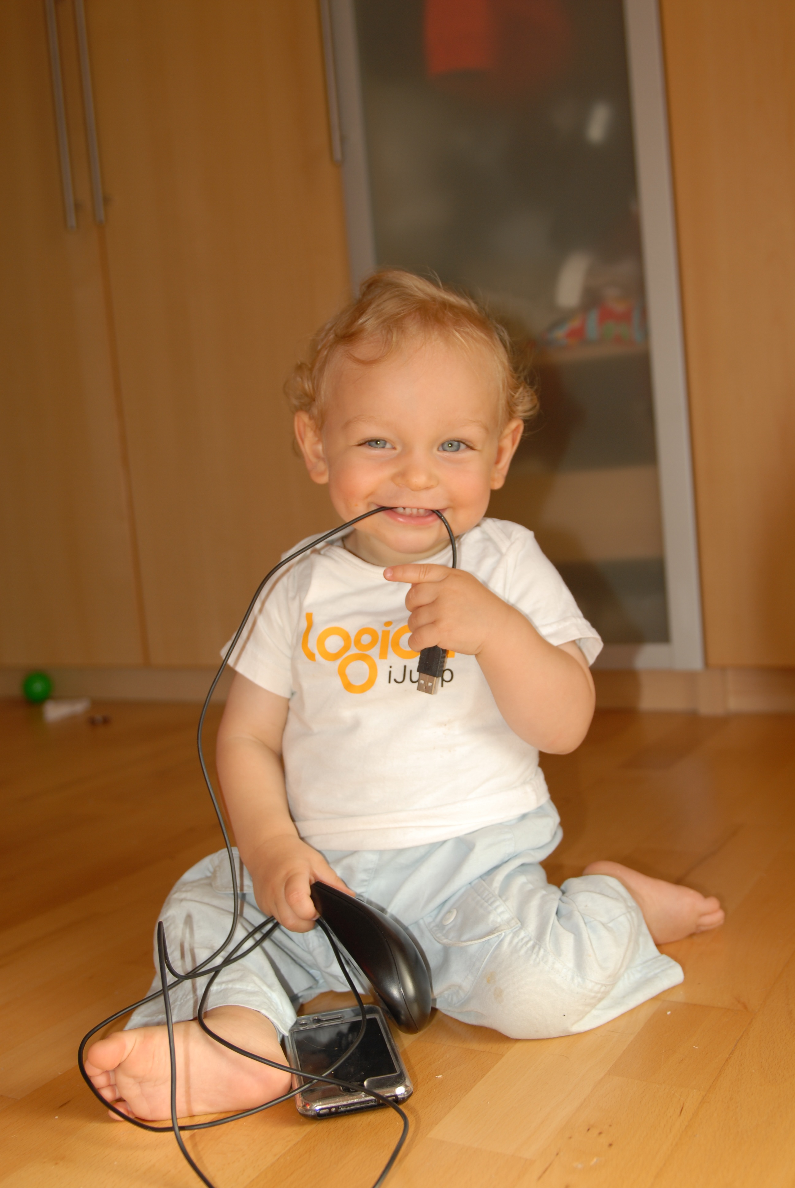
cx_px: 398
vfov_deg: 53.1
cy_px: 594
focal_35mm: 36
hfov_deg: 37.0
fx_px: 1189
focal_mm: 24
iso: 125
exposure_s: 1/250
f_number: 3.5
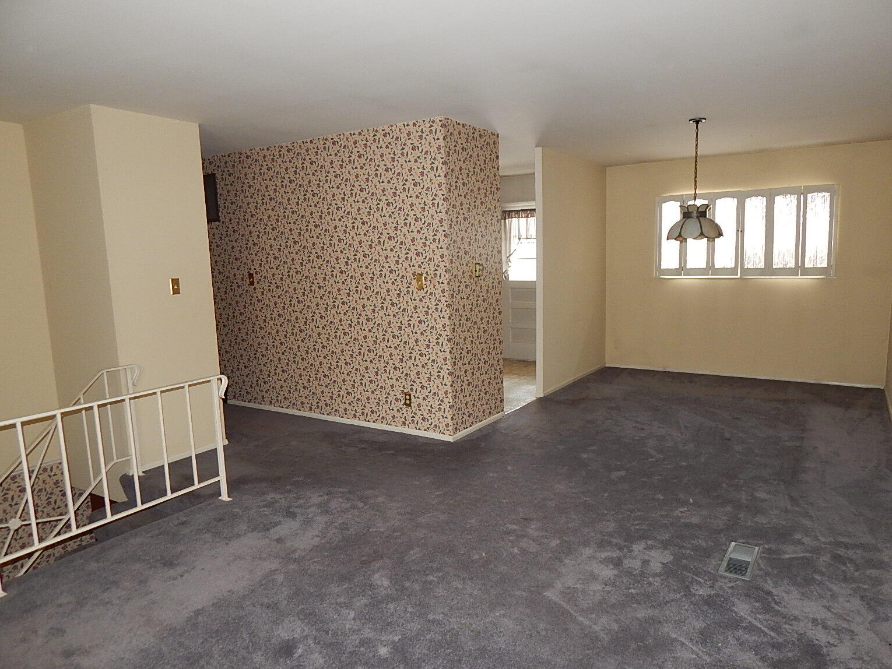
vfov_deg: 58.9
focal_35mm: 23
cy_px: 347
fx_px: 593
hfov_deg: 73.9
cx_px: 466
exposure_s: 1/30
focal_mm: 4
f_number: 3
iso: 220
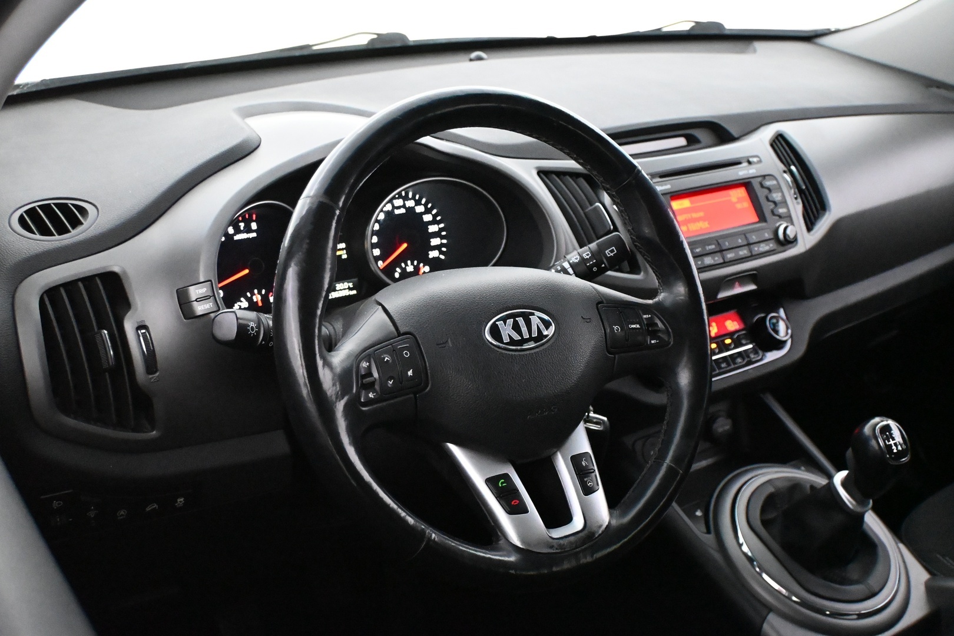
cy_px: 318
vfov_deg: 35.5
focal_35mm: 38
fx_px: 994
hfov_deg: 51.3
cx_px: 477
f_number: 4.2
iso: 11400
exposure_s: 1/60
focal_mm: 25
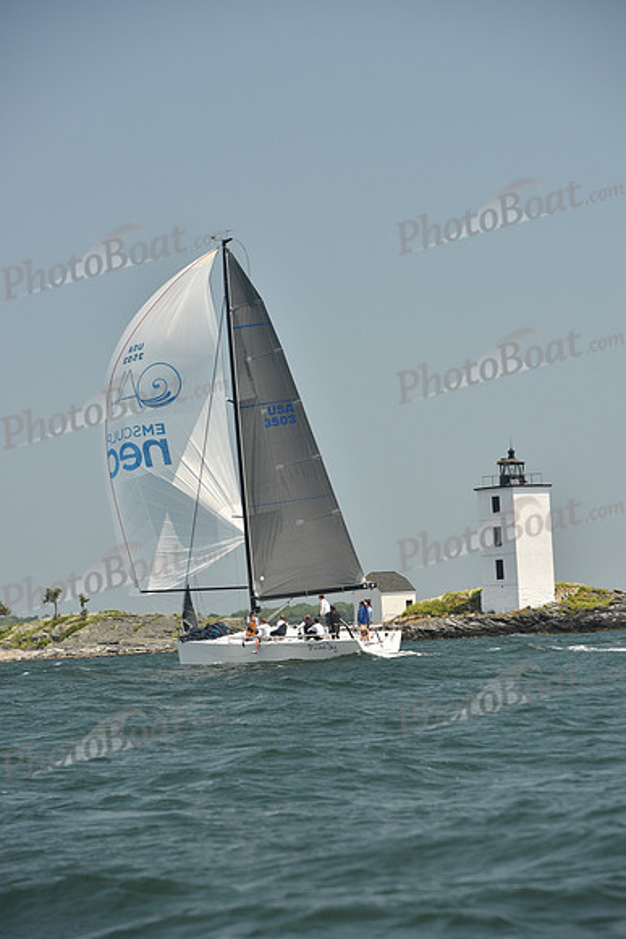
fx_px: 3389
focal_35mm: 130
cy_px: 470
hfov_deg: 10.6
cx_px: 313
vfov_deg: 15.8
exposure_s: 1/640
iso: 250
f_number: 5.6
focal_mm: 130
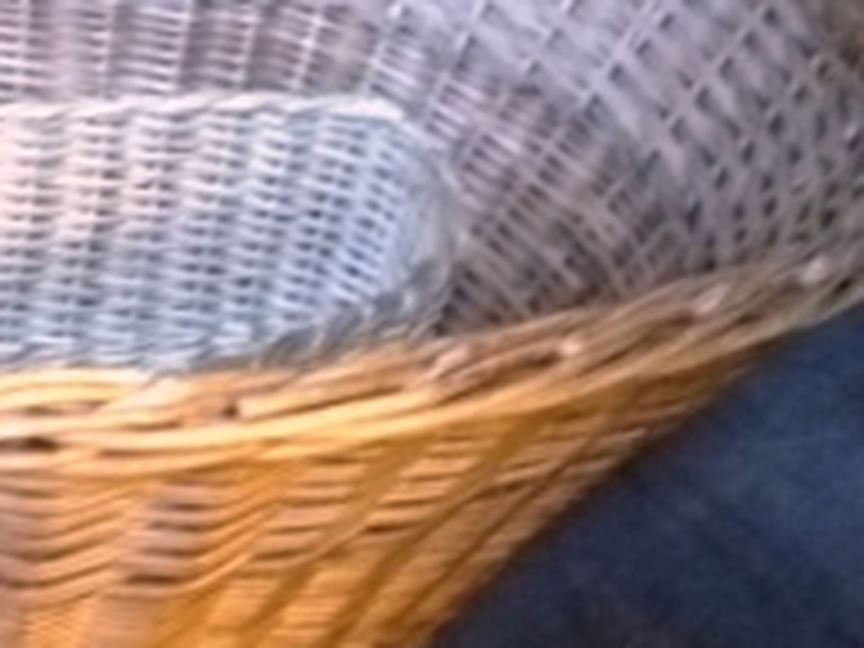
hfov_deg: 26.1
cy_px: 248
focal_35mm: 70
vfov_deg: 21.0
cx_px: -32
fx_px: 1747
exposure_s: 1/10
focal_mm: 5.4
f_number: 2.9
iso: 800
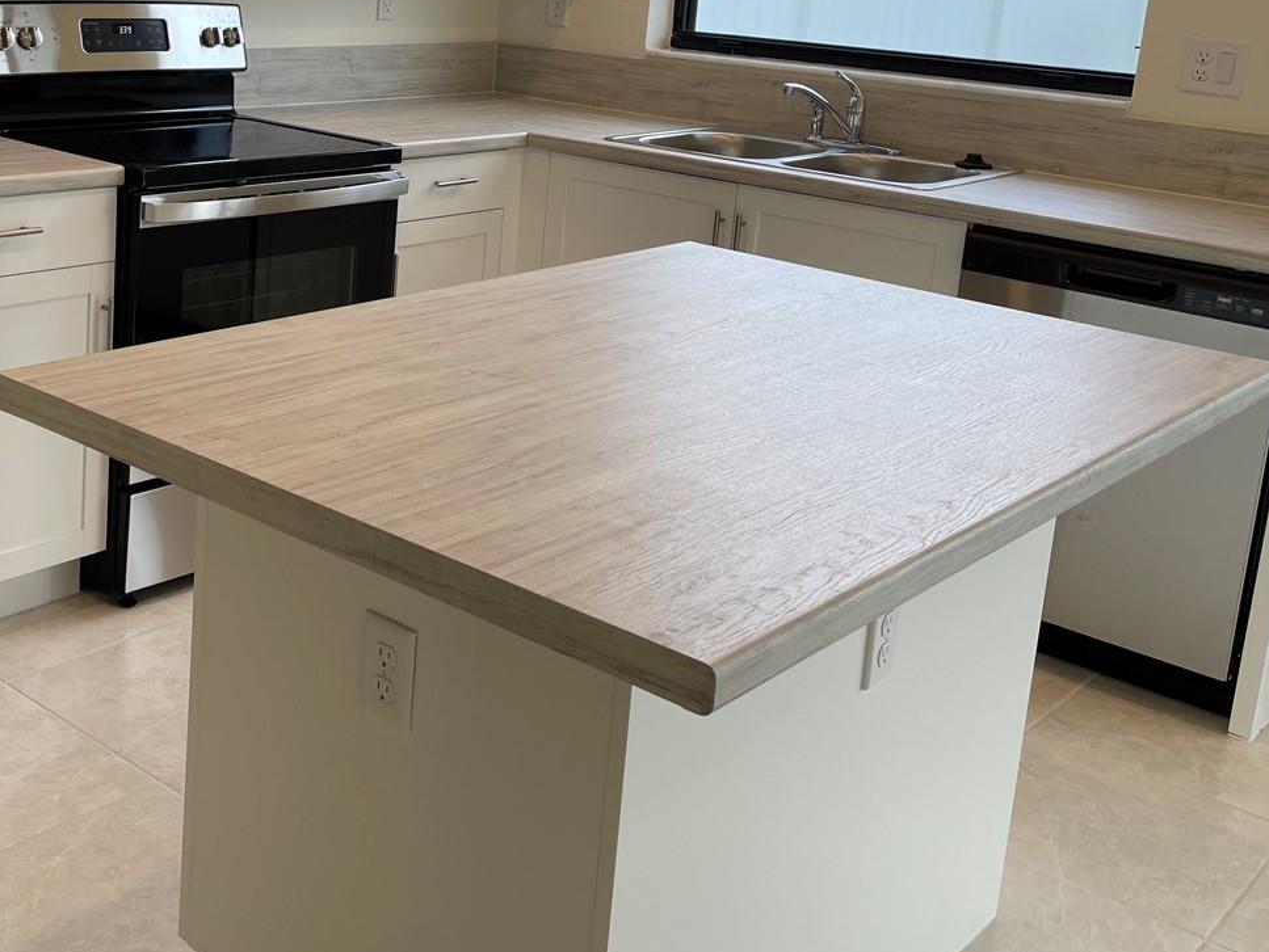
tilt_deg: -10.2
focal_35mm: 43
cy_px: 227
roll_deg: -3.2
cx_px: 356
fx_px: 1577
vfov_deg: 32.9
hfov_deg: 42.8
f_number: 1.6
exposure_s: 1/120
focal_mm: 4.2
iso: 40
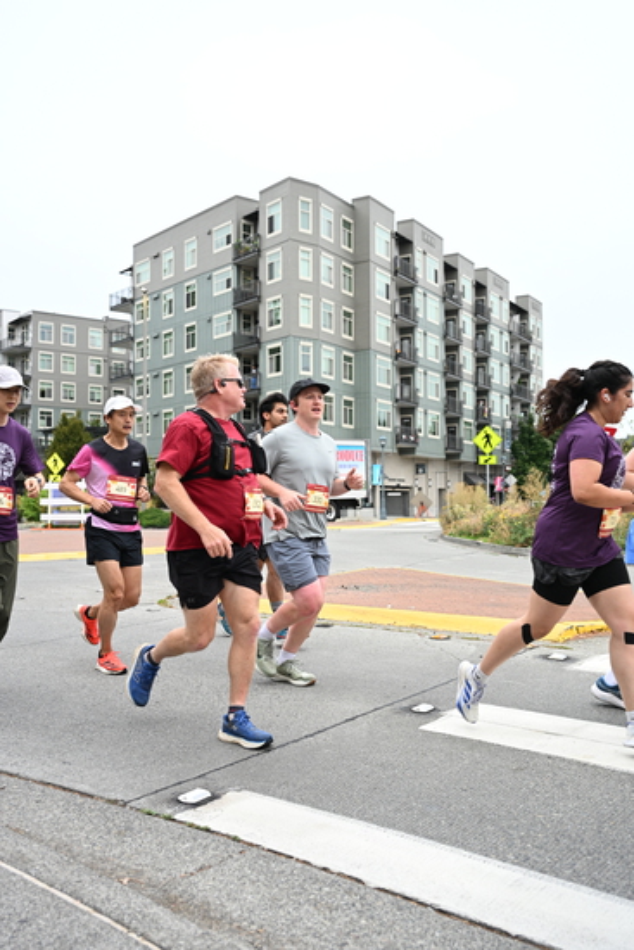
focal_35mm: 34
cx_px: 317
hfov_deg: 39.4
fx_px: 884
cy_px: 475
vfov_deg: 56.5
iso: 1600
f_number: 4
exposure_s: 1/800
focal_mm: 33.5
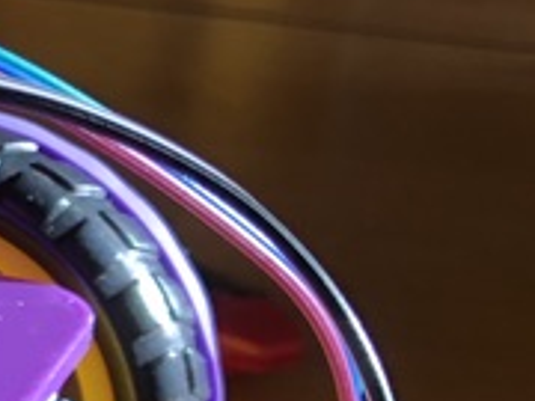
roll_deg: -1.6
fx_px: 2457
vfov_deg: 9.1
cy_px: 612
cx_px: -734
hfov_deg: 10.7
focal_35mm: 159
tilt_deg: -27.5
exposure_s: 1/125
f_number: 1.8
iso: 20
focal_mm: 3.99
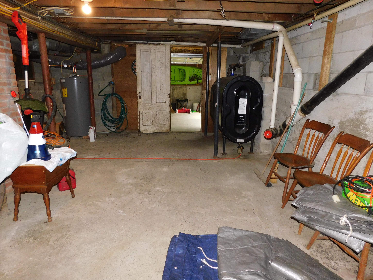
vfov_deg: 58.9
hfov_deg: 73.9
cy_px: 140
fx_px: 248
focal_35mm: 23
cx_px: 186
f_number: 3
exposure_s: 1/30
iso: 250
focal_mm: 4
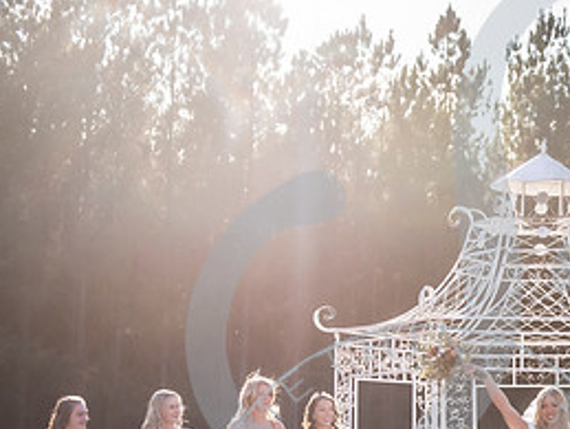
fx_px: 1748
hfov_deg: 18.1
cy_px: 366
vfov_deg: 13.9
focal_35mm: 106
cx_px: 544
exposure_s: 1/1250
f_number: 2.8
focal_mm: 48
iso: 100
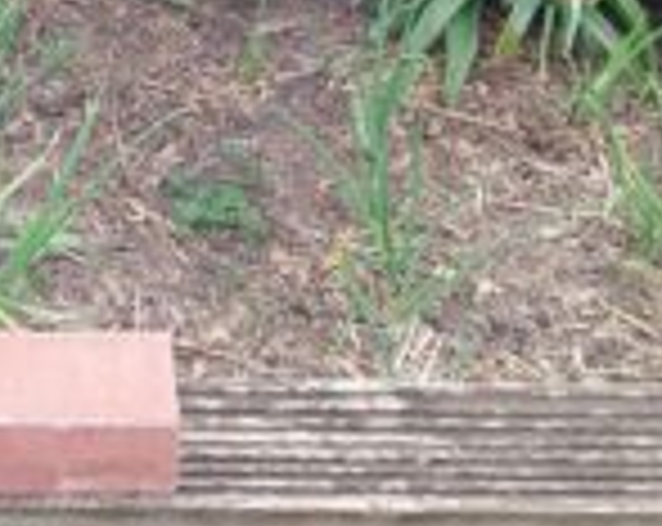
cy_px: -144
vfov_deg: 17.4
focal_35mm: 83
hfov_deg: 22.3
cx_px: 27
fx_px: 1623
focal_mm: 4
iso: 25
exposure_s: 1/138
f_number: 1.8
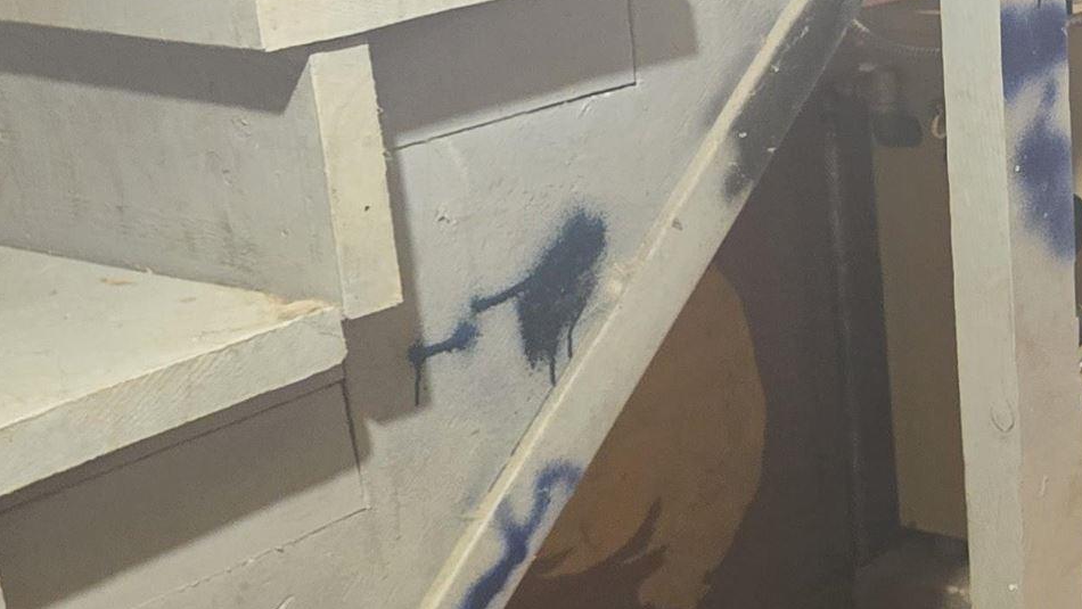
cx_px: 1636
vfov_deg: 14.8
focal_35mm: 81
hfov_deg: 21.7
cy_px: 65
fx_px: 2325
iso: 1250
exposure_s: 1/17.2
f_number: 1.7
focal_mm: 6.3
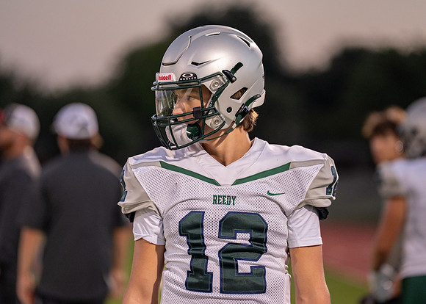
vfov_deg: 7.1
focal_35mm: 203
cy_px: 146
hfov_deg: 9.9
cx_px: 228
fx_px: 2452
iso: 1600
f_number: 2.8
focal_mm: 185
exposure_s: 1/800
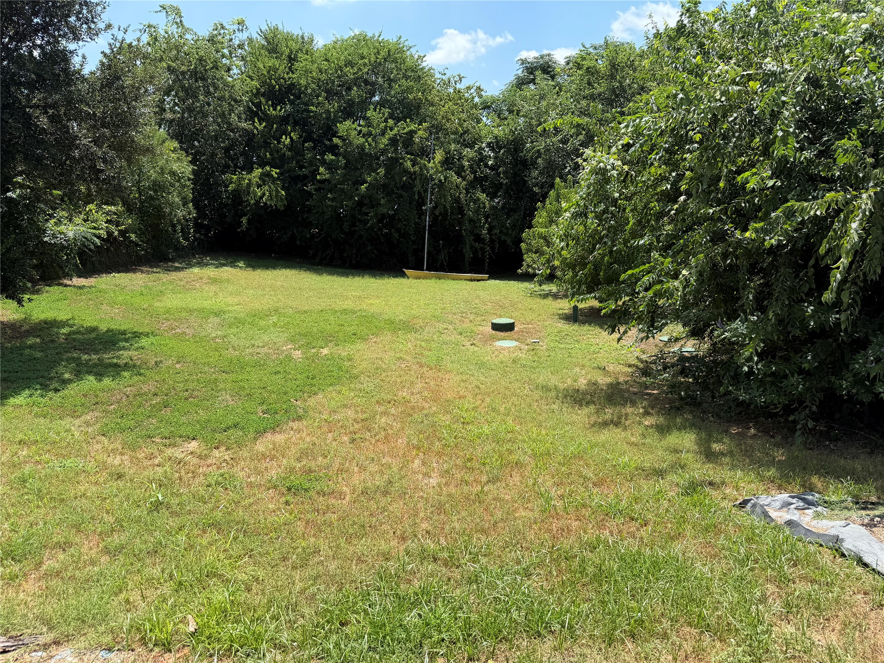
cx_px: 442
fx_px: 613
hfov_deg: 71.6
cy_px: 332
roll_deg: +1.4
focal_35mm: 24
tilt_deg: -12.7
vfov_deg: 56.8
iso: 80
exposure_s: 1/2525
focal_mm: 6.76
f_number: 1.78
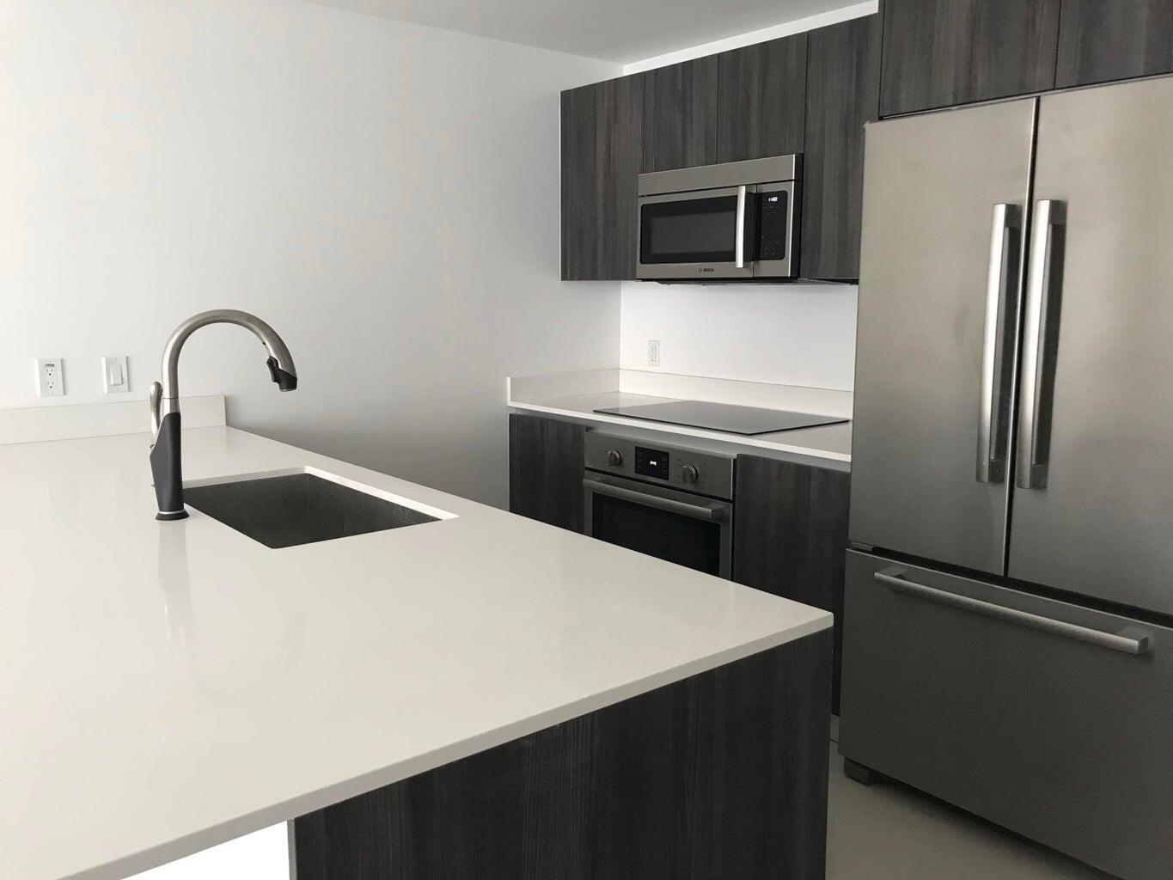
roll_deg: +0.1
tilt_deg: -8.9
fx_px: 949
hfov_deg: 63.4
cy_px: 440
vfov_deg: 49.8
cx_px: 586
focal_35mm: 28
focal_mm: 3.99
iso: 40
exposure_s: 1/17
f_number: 1.8
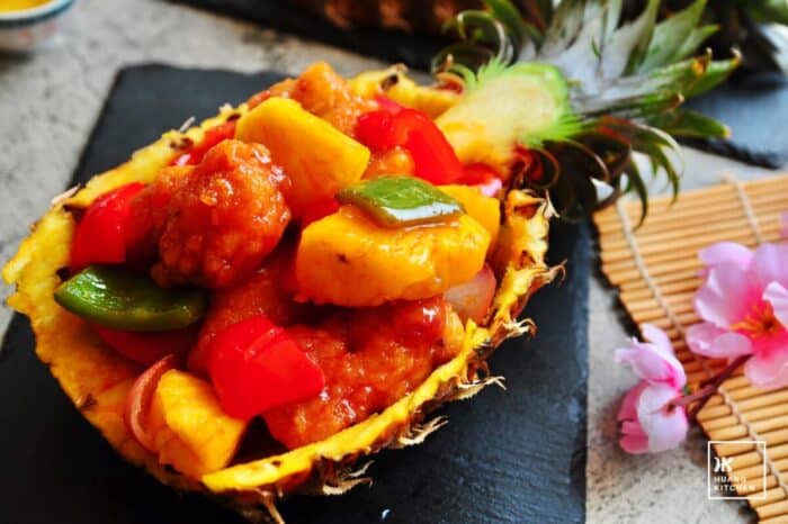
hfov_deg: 30.5
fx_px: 1444
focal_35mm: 66
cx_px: 394
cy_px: 262
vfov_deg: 20.6
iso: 160
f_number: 4.8
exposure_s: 1/180
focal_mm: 44
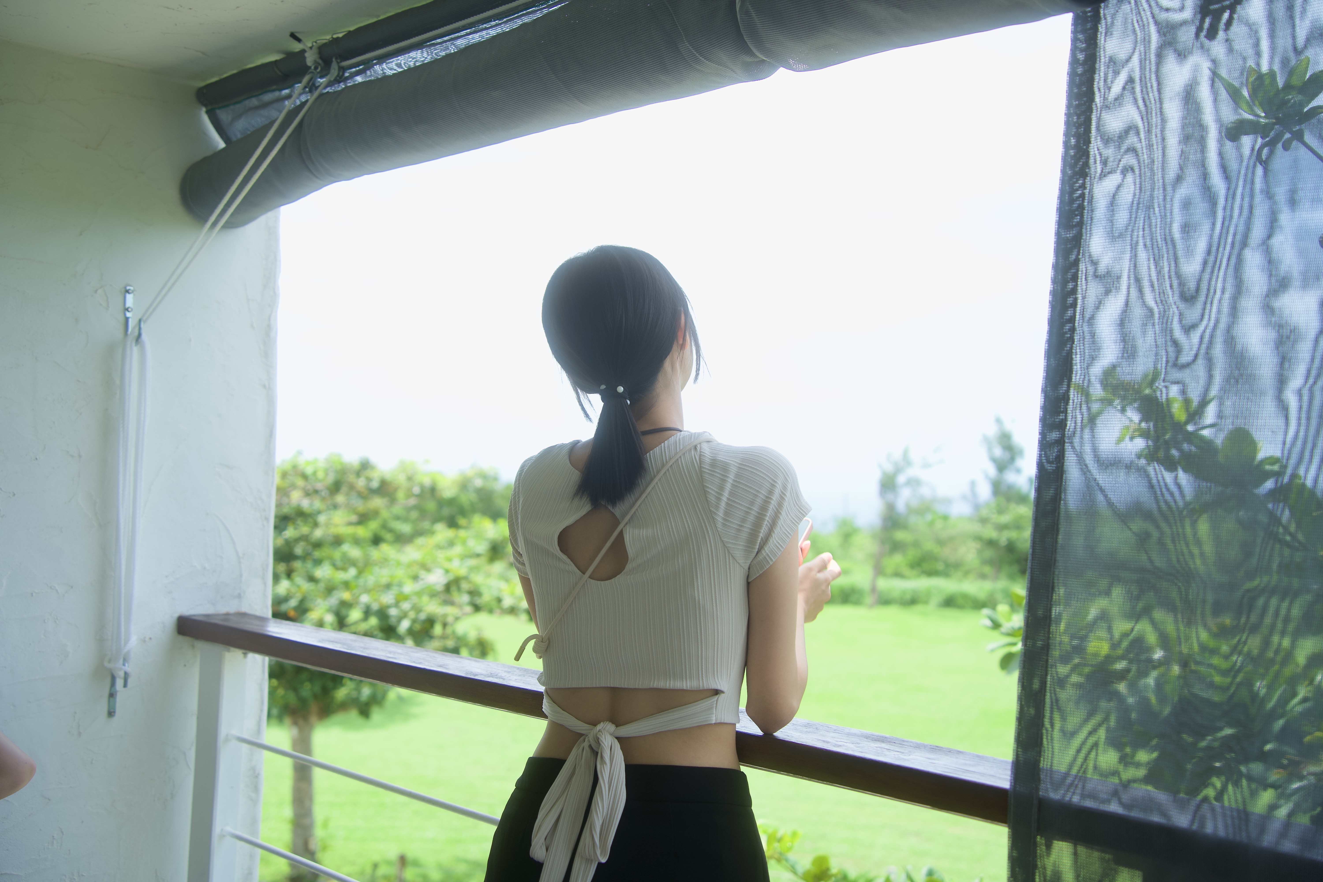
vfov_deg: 32.6
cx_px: 662
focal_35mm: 41
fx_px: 1507
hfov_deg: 47.4
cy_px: 441
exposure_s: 1/320
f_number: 3.2
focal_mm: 41
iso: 100
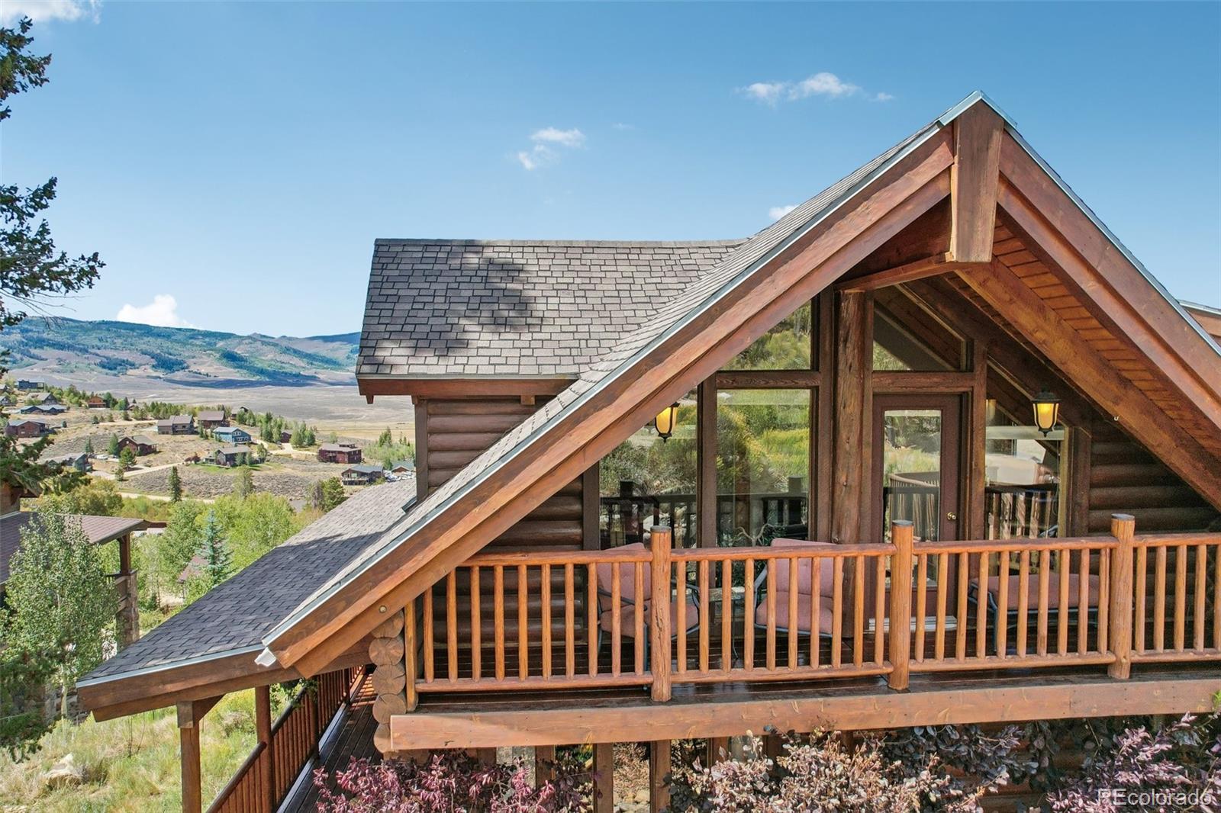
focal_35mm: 22
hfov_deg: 78.6
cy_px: 406
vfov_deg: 57.2
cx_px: 610
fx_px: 746
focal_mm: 8.4
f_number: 2.8
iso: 110
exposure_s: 1/240
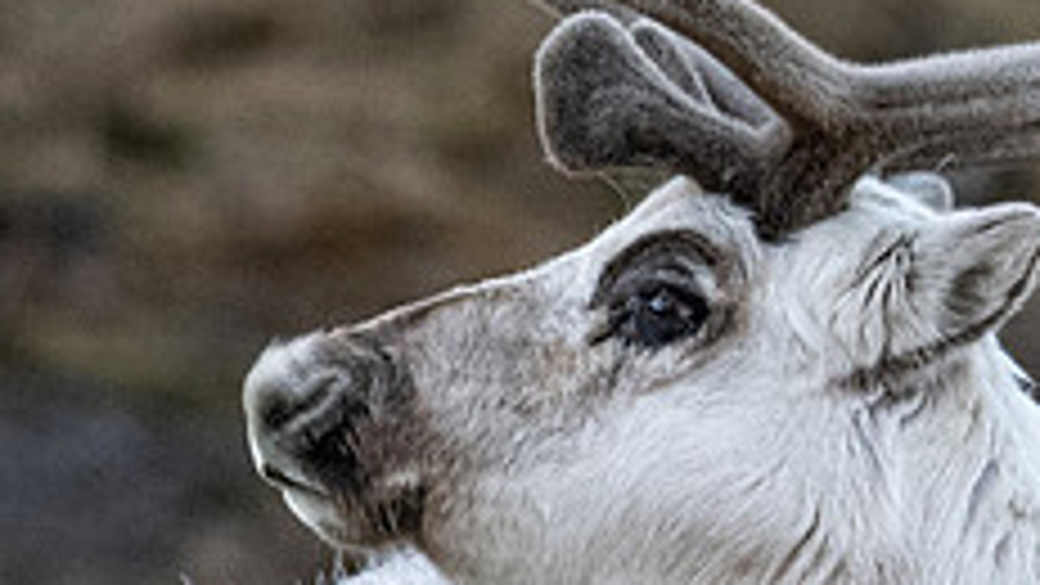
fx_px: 72949
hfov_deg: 0.8
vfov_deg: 0.5
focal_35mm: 2645
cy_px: -66
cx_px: 1044
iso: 3200
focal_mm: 450
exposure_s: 1/4000
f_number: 6
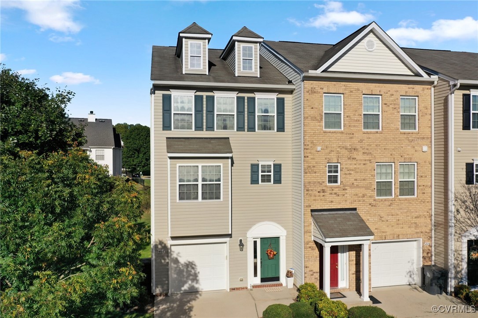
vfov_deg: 46.4
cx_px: 239
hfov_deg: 65.5
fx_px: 372
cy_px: 159
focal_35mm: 28
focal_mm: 10.26
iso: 100
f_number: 4
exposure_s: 1/120
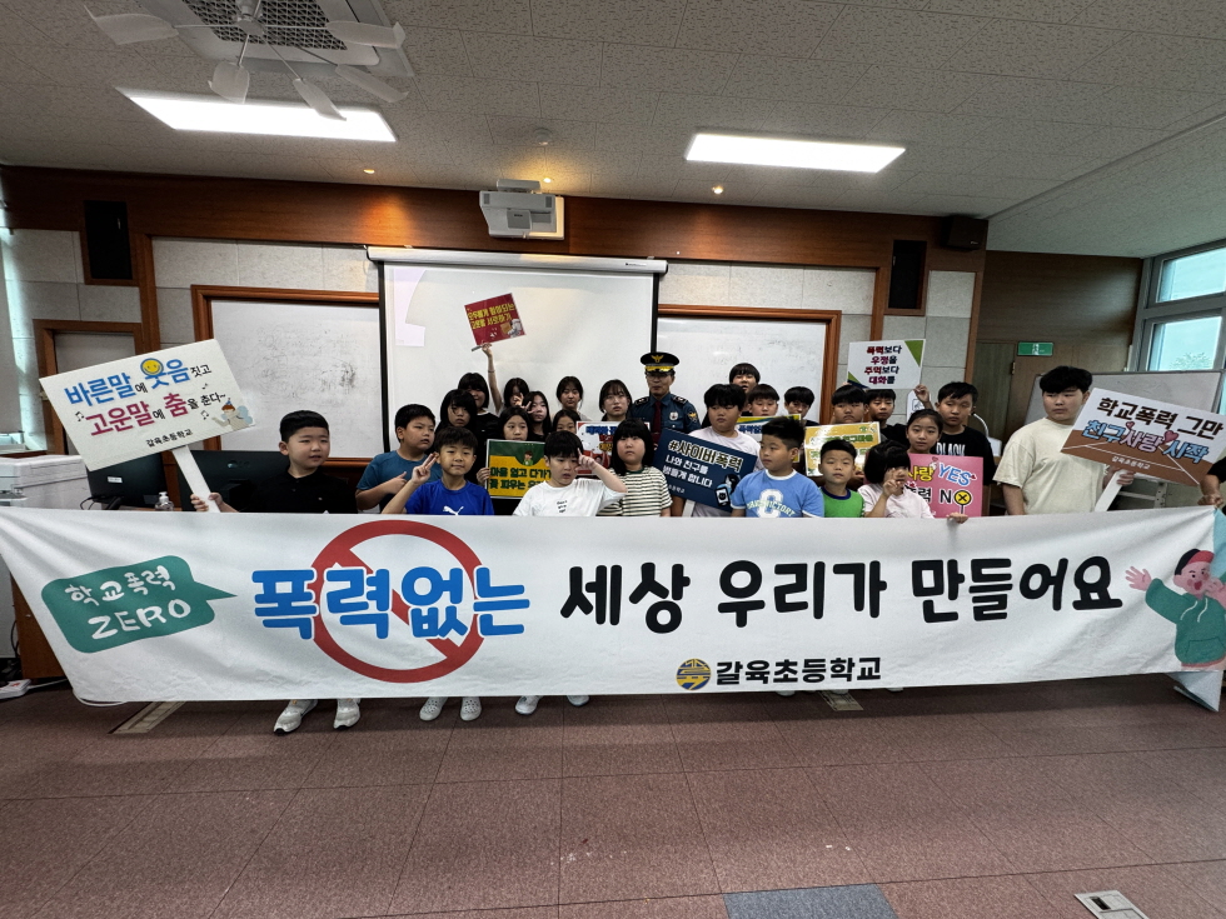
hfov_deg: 102.1
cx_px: 613
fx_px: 496
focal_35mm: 14
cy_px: 460
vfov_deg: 85.7
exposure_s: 1/120
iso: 160
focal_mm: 2.22
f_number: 2.2
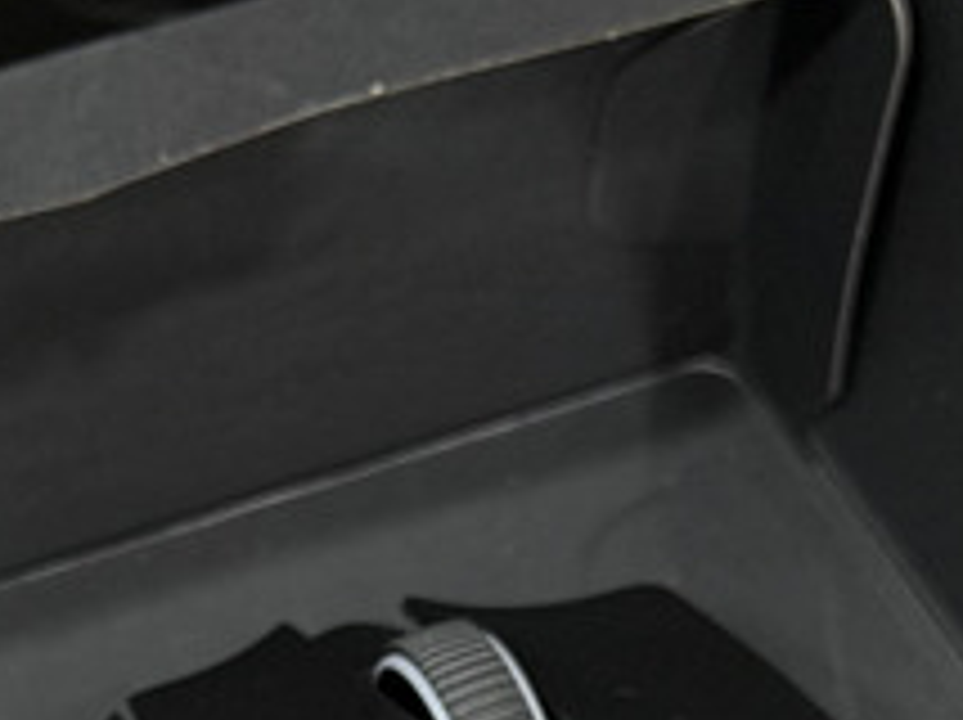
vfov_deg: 8.2
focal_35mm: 175
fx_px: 4863
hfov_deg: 11.3
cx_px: 144
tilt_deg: -57.2
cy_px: 1190
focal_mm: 6.76
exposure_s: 1/30
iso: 500
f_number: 1.78
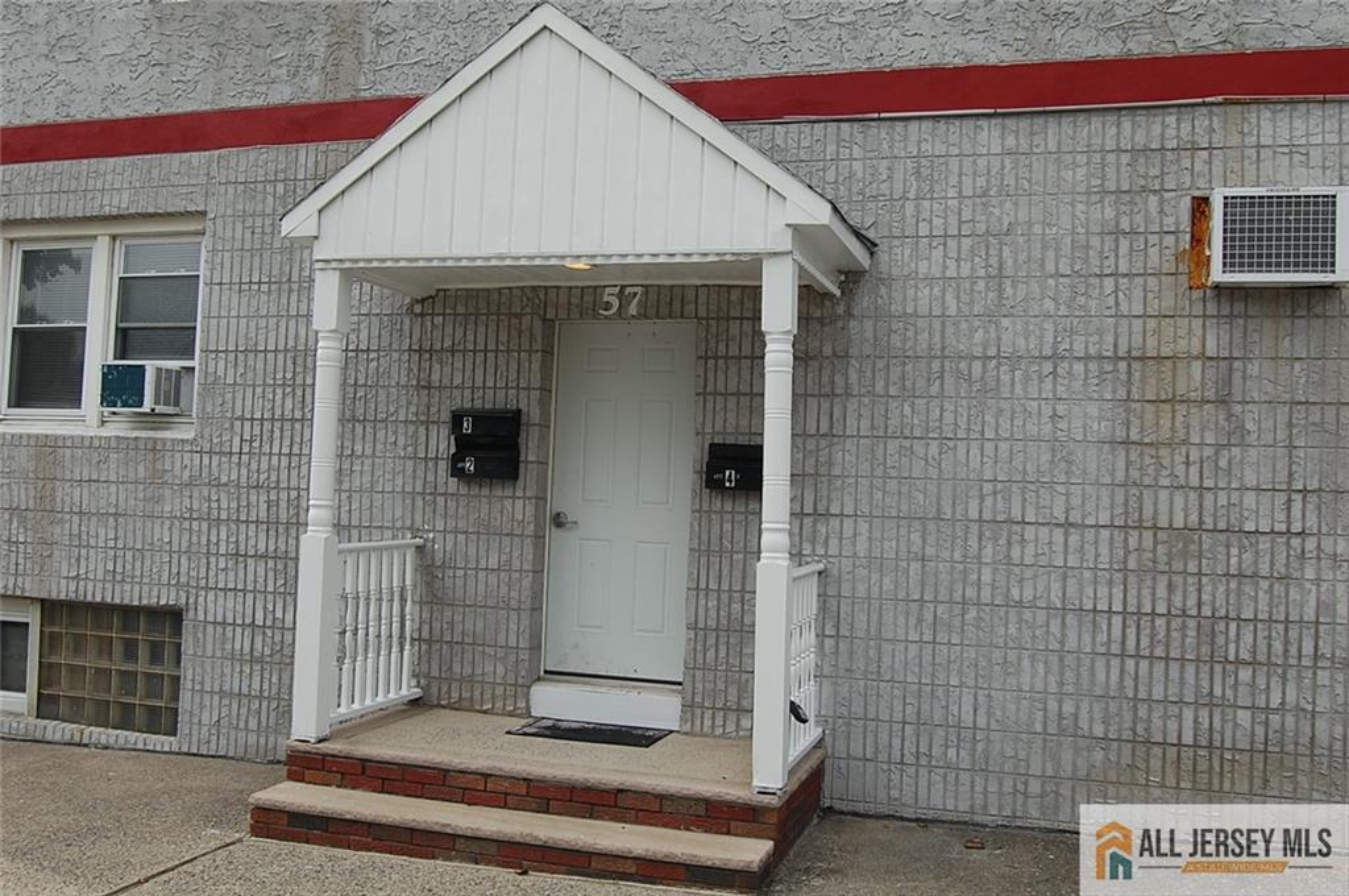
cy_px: 448
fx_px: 1291
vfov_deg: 38.3
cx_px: 674
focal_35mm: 34
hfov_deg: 55.2
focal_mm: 23
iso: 200
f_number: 8
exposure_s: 1/250
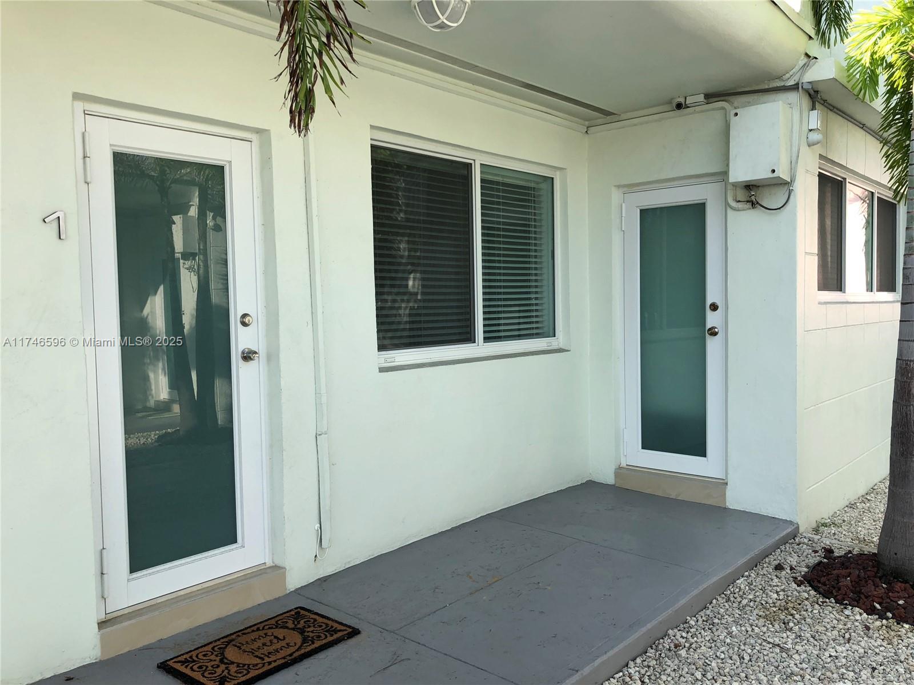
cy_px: 342
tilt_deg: -0.9
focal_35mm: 28
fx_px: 739
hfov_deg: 63.4
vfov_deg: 49.7
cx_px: 457
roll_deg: +1.0
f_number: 1.8
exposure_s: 1/412
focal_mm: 4
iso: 20
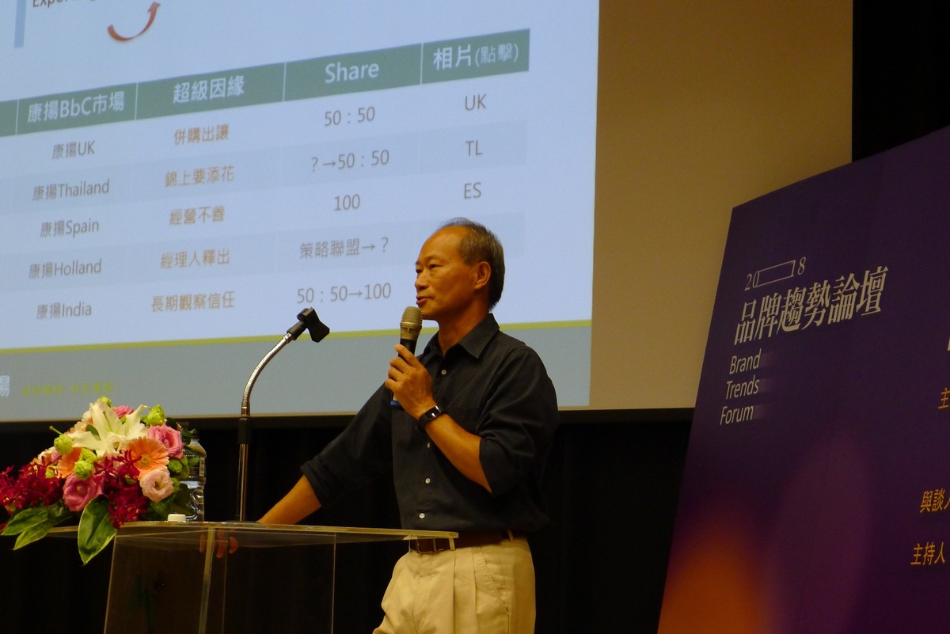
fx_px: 2112
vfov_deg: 17.1
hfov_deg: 25.4
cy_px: 317
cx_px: 475
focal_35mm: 80
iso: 400
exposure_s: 1/40
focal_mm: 17.1
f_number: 3.2
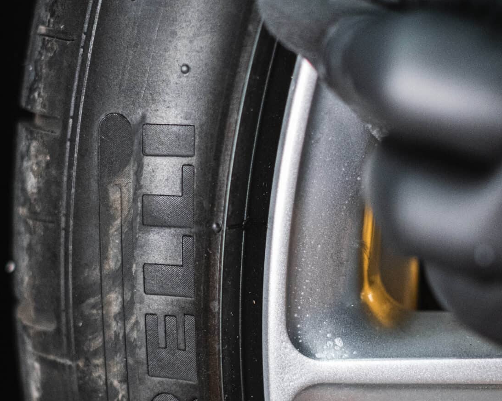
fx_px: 1144
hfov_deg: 24.7
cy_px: 243
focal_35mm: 77
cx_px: 224
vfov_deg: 19.9
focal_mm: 23
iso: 800
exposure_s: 1/160
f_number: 1.4
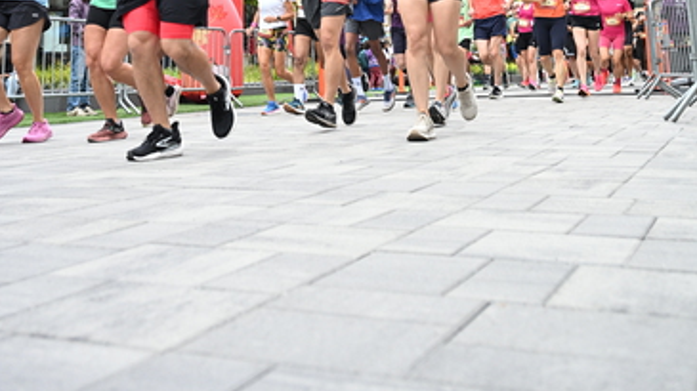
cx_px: 348
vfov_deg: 22.4
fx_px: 905
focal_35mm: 49
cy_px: -86
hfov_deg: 42.1
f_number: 4
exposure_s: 1/640
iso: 2000
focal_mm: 31
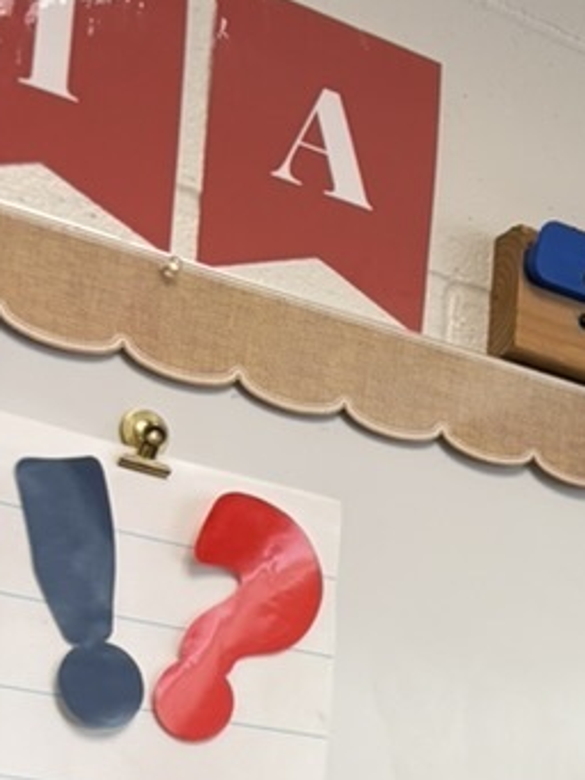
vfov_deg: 23.4
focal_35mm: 78
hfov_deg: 17.1
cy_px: 874
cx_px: 871
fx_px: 1756
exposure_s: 1/60
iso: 80
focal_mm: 5.96
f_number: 1.6
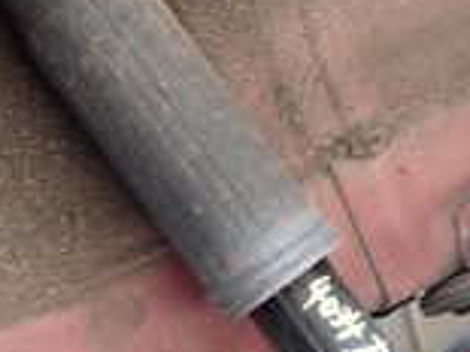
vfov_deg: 15.2
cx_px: 218
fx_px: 1316
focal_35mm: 97
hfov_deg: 20.2
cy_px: 231
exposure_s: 1/30
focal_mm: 4.5
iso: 200
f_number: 2
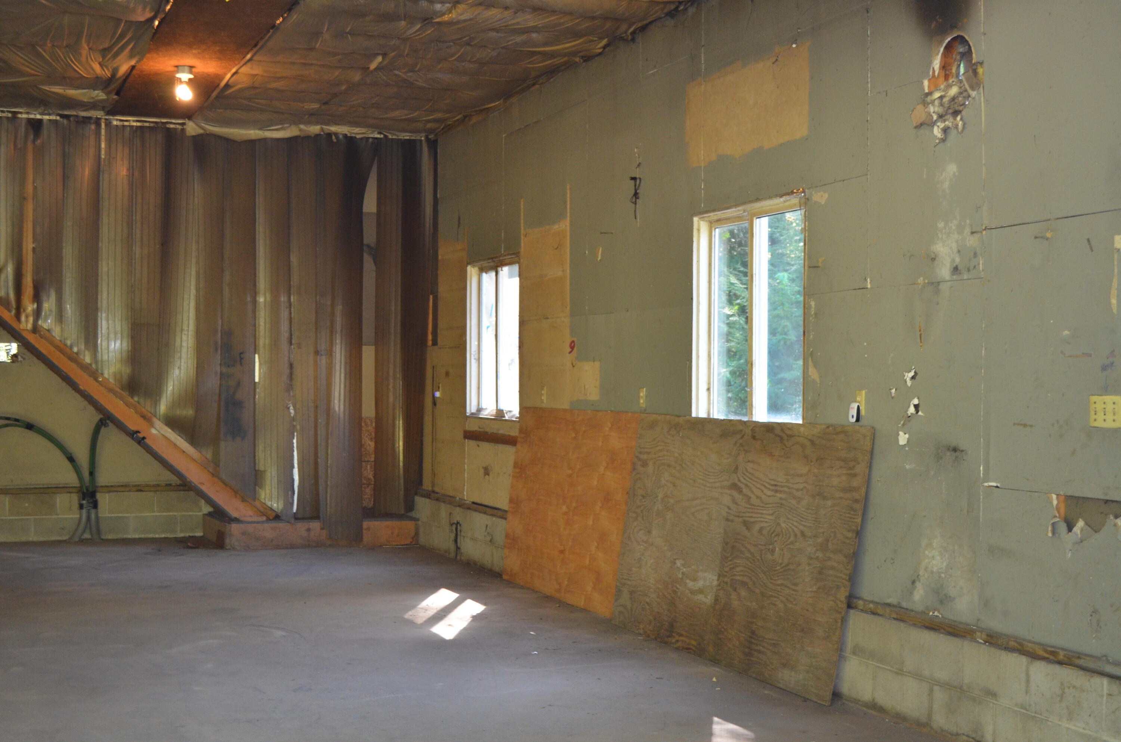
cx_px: 560
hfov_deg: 41.2
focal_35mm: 48
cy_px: 371
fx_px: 1492
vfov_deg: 28.0
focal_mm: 32
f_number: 4.8
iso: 1000
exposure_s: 1/60
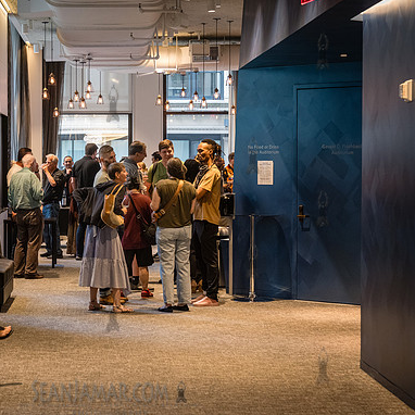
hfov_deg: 20.5
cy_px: 208
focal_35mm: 84
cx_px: 112
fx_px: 1139
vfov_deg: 20.6
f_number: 4.5
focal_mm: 65
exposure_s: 1/160
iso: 6400
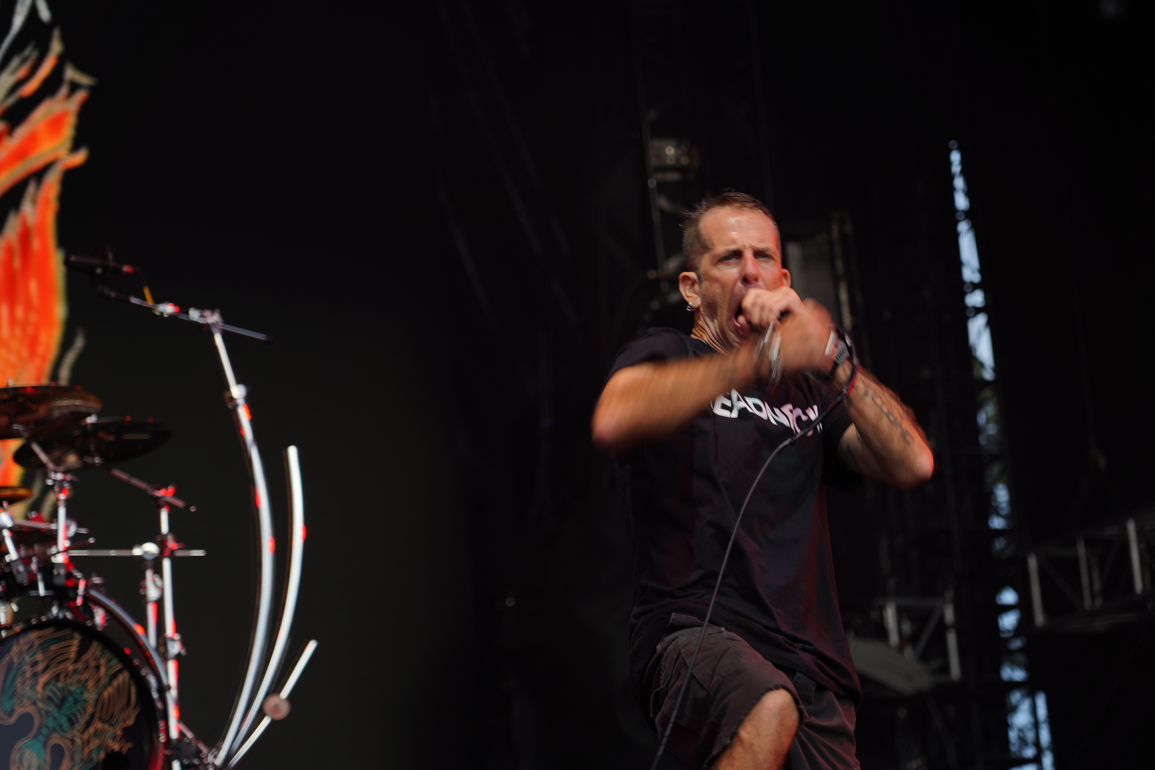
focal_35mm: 105
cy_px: 385
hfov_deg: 19.5
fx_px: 3368
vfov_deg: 13.0
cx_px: 578
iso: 125
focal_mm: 105
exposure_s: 1/125
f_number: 4
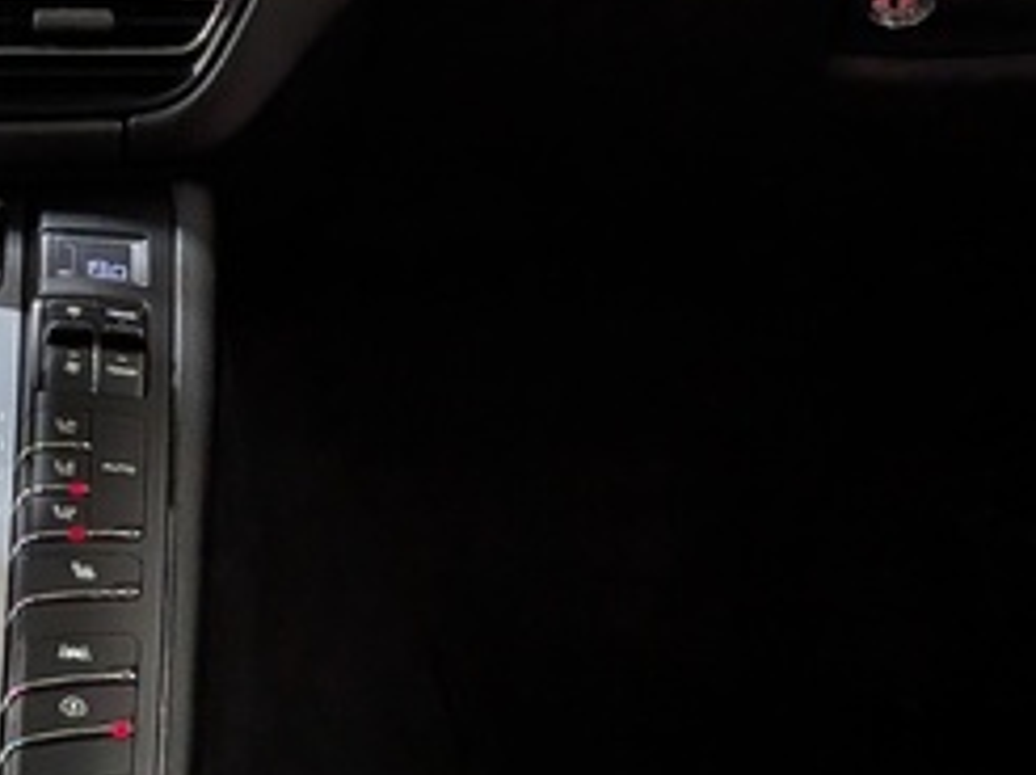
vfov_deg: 14.0
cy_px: -333
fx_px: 2990
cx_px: -59
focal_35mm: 100
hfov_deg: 19.0
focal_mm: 4.53
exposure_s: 1/192
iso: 25
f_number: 1.7
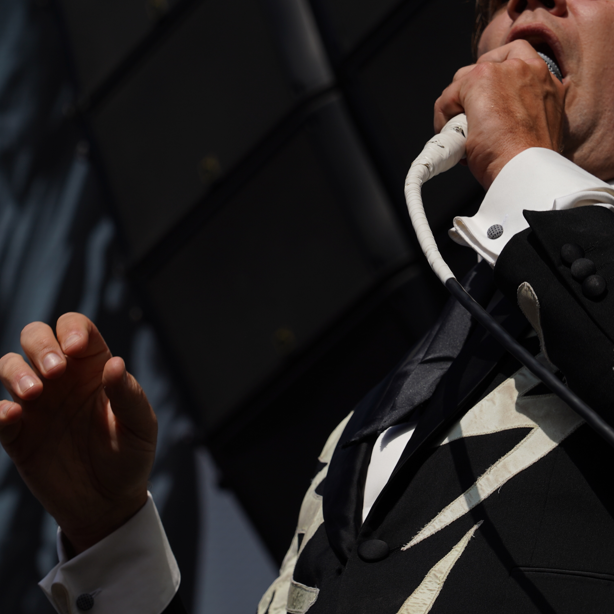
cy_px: 316
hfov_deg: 9.8
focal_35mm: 178
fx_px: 3572
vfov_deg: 9.8
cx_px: 336
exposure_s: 1/800
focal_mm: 105
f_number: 8
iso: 100
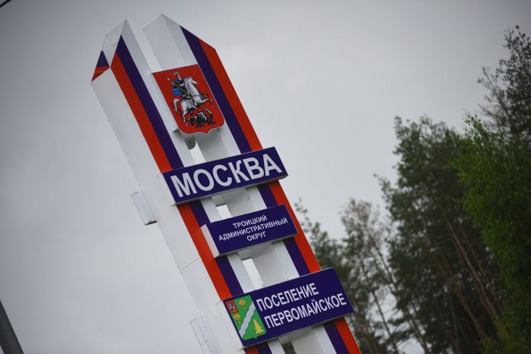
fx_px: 2287
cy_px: 177
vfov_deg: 8.9
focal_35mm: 155
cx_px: 266
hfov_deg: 13.2
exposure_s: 1/8000
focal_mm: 155
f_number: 2.8
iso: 1000
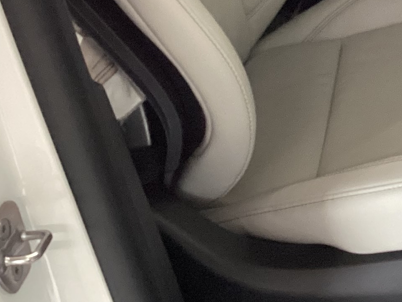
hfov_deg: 17.6
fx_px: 1219
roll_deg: -0.6
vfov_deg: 13.3
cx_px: 508
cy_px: -150
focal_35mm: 105
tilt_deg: -21.2
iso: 320
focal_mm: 3.3
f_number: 2.4
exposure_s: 1/40
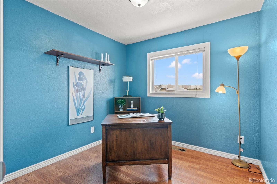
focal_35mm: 17
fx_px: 131
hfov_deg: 93.3
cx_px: 138
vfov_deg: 70.3
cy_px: 92
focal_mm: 17
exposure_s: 1/5
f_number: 8
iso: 400
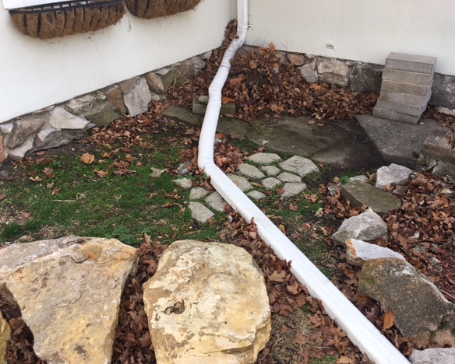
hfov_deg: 57.1
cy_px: 186
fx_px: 418
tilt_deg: -30.0
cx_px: 231
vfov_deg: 47.2
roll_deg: -0.1
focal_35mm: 31
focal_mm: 4.15
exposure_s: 1/146
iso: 25
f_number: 2.2
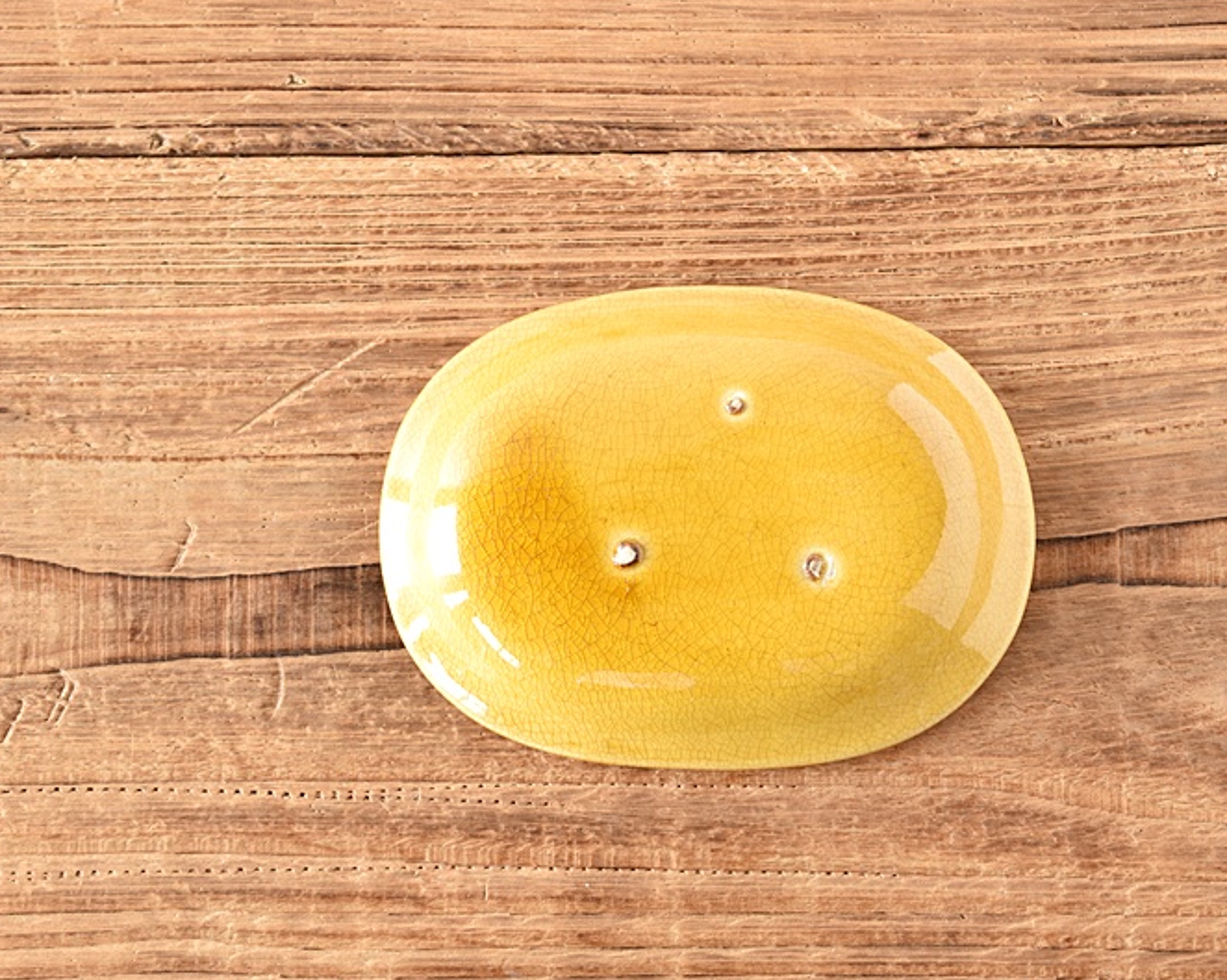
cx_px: 717
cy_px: 492
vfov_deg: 16.4
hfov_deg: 20.5
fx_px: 3396
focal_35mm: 94
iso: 200
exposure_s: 1/1.3
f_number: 5.6
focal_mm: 55
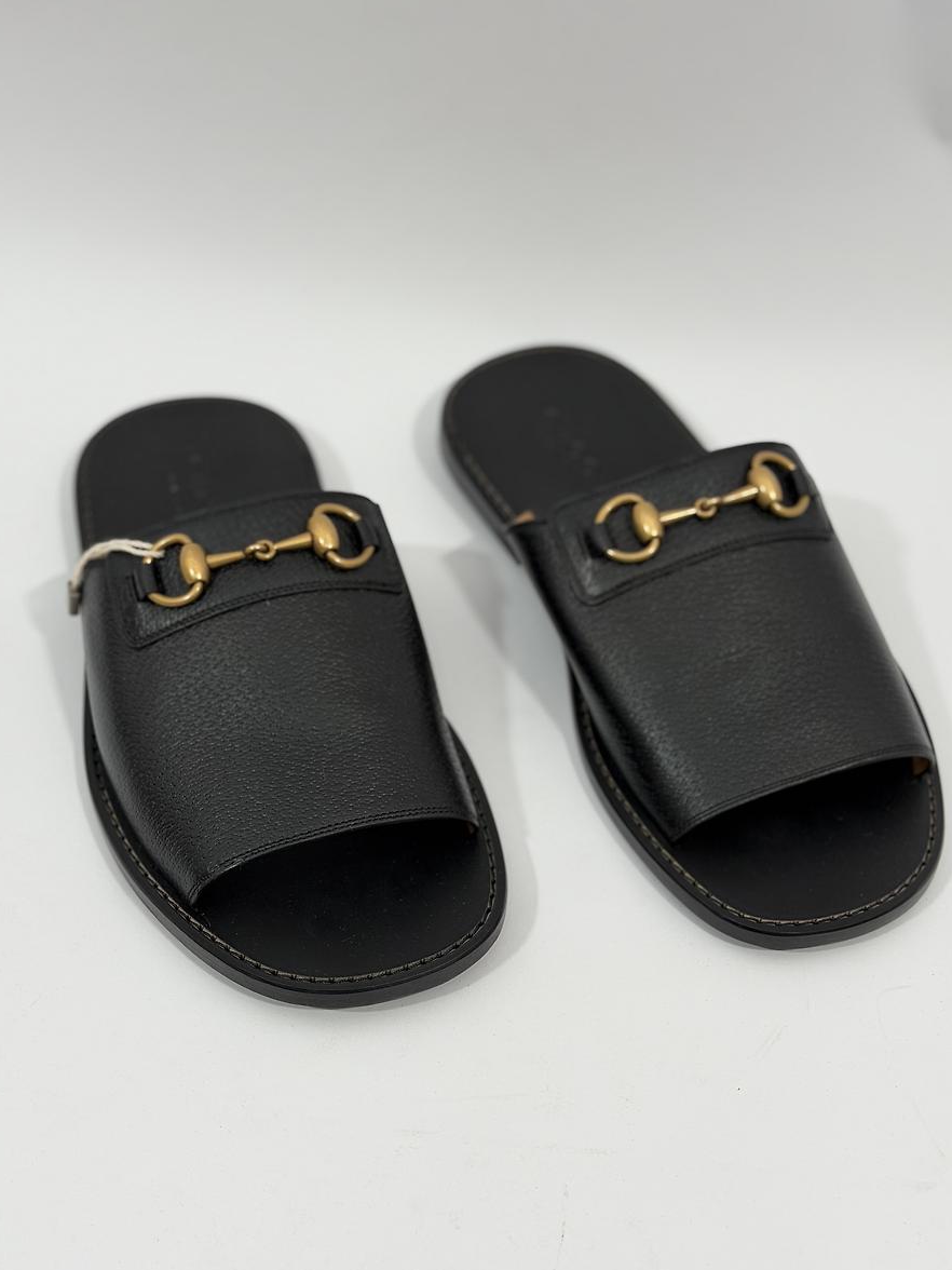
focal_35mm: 49
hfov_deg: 29.7
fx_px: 1797
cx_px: 473
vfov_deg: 38.9
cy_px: 638
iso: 64
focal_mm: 6.76
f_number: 1.78
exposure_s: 1/50
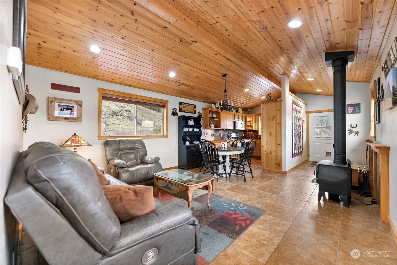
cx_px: 198
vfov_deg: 81.3
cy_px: 132
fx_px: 154
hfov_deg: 104.2
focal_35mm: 14
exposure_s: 1/25
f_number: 2.8
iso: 400
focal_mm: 14
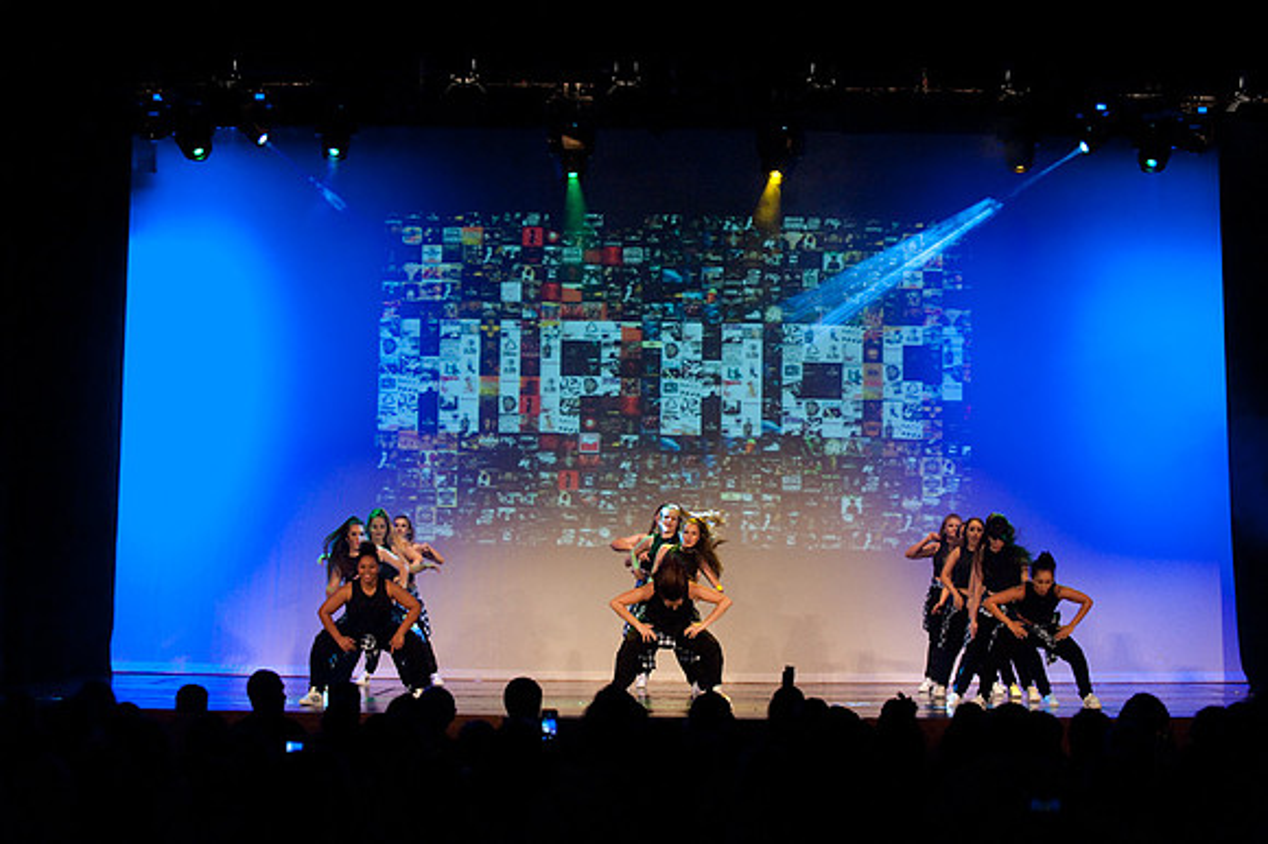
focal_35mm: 70
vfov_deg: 19.4
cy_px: 422
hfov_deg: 28.9
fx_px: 2464
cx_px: 634
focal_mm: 70
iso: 3200
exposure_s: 1/200
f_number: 4
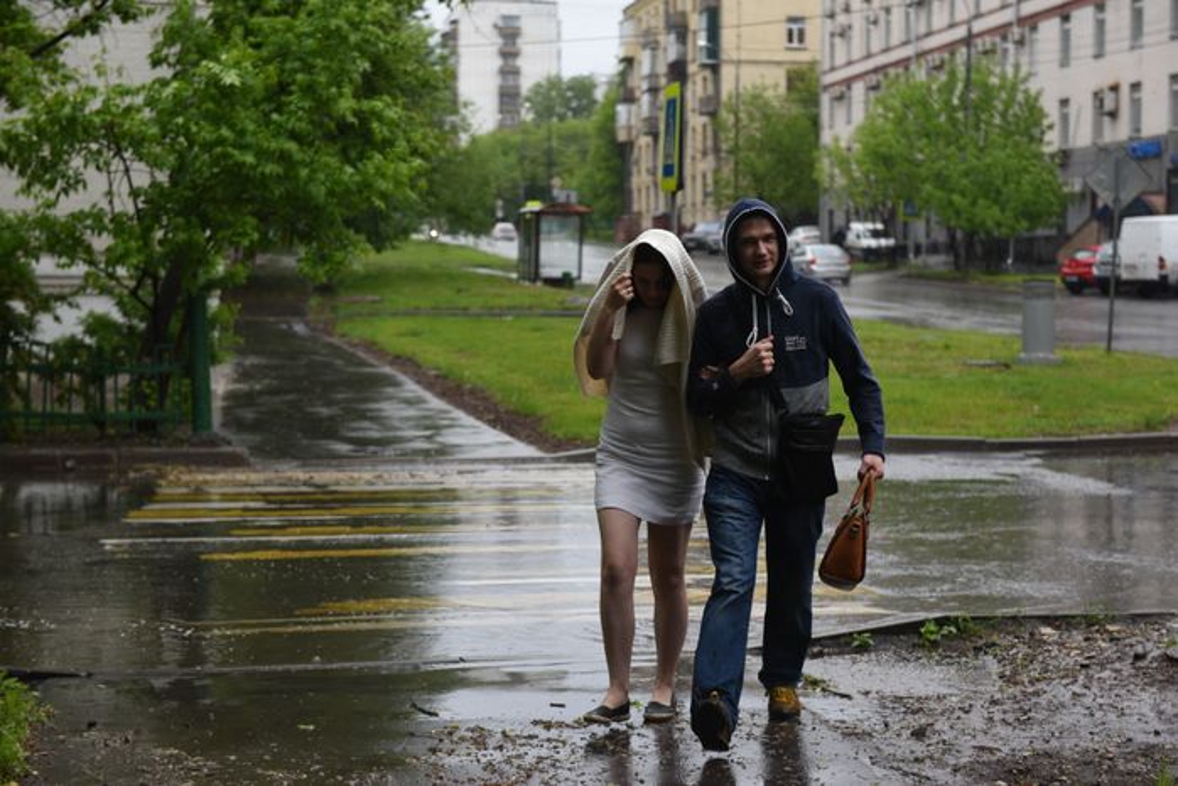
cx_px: 589
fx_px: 2291
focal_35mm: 70
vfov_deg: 19.5
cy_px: 393
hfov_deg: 28.8
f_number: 3.5
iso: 1250
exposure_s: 1/2000
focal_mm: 70
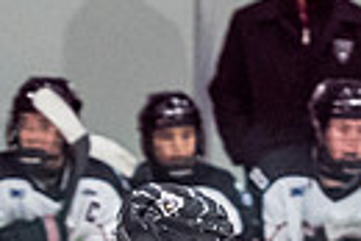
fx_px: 8925
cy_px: 508
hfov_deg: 2.3
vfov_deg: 1.5
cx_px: 350
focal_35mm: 889
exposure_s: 1/800
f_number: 2.8
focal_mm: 120
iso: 4000
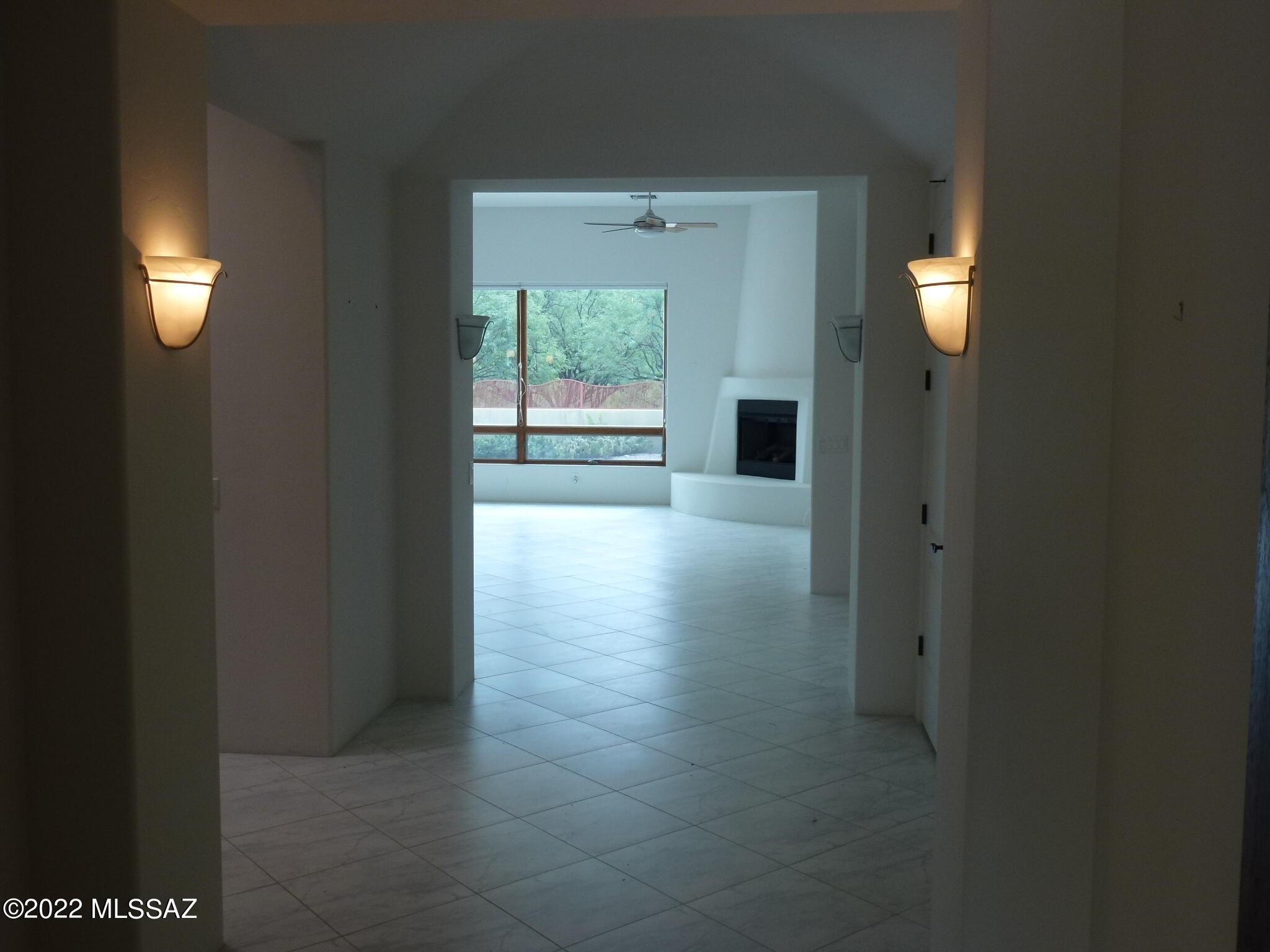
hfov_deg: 60.0
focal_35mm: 30
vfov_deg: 46.8
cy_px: 476
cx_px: 635
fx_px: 1101
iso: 100
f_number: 3.5
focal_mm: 5.4
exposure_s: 1/80
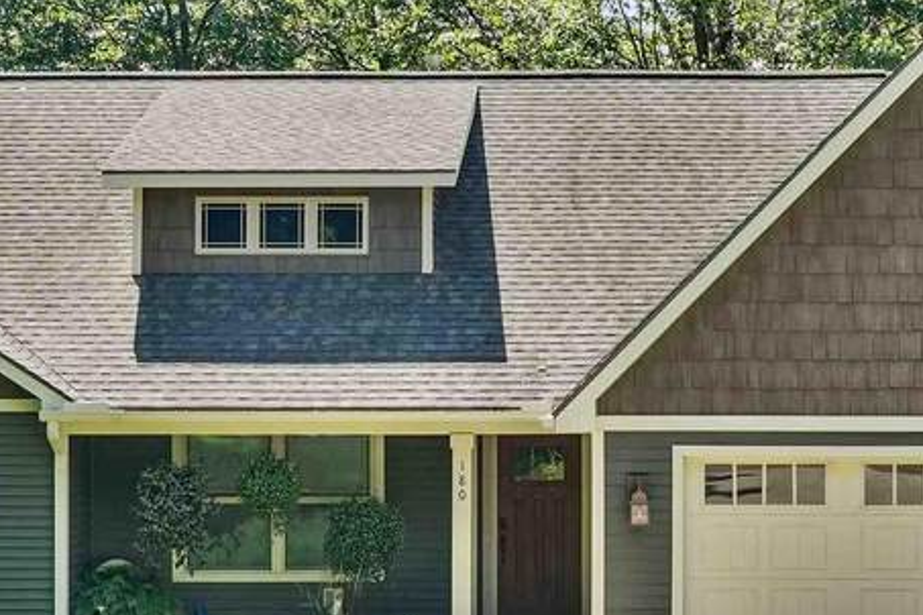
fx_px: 2538
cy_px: 214
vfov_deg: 13.8
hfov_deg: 20.6
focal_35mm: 99
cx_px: 566
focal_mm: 35
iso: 400
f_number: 16
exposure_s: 1/250
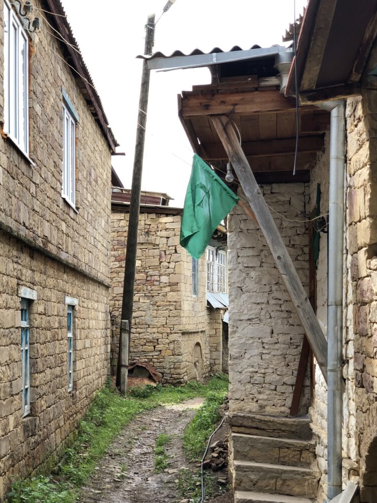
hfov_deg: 23.7
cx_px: 174
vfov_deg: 31.1
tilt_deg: +4.2
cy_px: 288
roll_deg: +1.2
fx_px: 900
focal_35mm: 62
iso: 16
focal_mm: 6
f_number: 2.4
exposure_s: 1/141
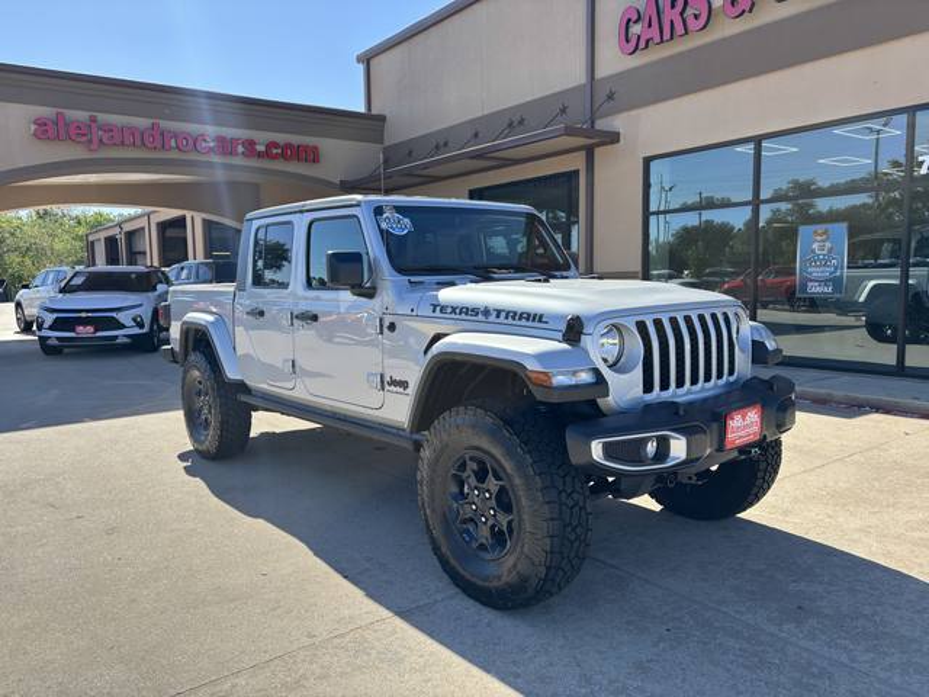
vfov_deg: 53.1
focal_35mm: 26
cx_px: 464
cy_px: 348
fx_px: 698
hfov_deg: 67.3
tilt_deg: -5.6
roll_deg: +0.7
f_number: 1.6
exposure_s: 1/1399
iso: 50
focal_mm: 5.96
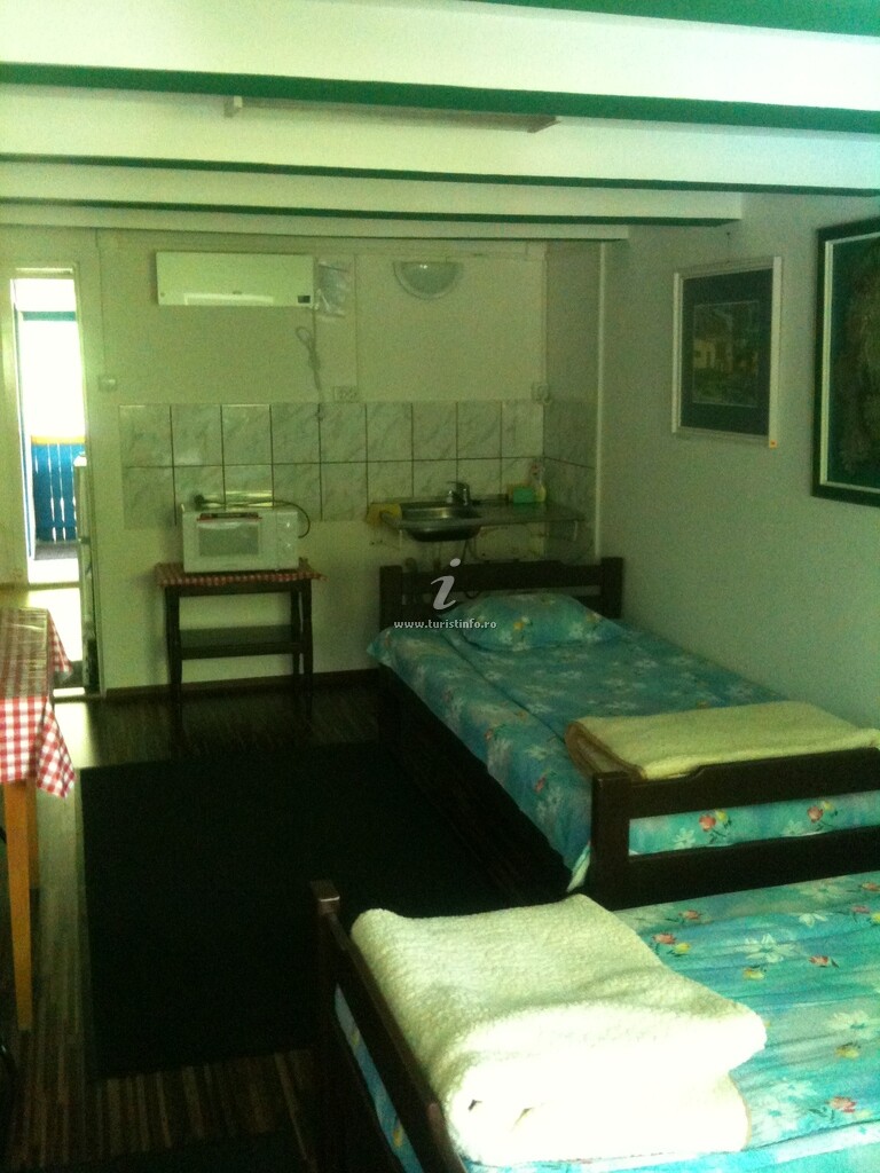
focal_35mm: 35
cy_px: 586
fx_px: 1186
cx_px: 440
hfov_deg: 40.7
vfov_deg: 52.6
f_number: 2.8
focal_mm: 3.85
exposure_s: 1/15
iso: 400
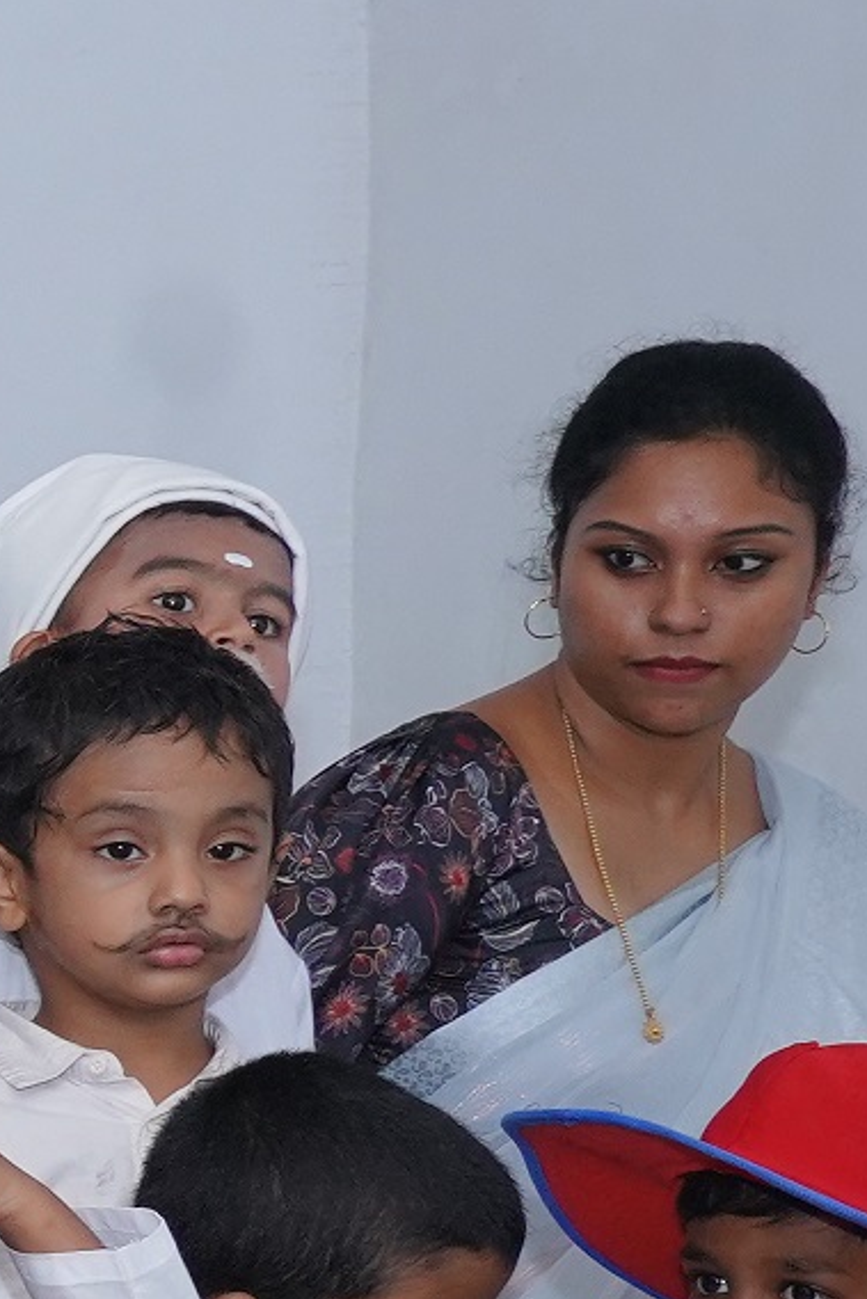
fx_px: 6065
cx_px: -2660
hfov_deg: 6.5
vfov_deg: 12.1
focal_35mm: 168
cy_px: 1226
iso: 800
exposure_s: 1/200
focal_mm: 24
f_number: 7.1
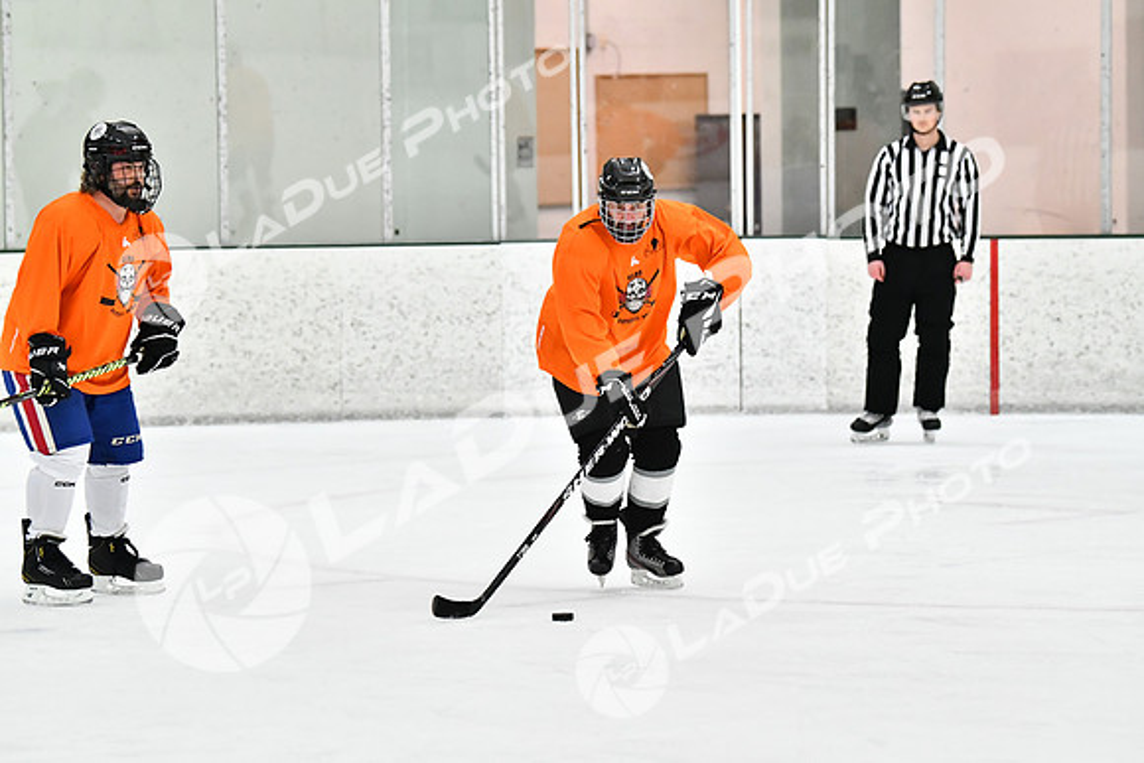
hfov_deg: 11.0
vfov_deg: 7.3
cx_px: 572
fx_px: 5959
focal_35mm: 188
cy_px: 382
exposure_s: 1/1250
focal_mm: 125
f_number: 2.8
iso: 5000
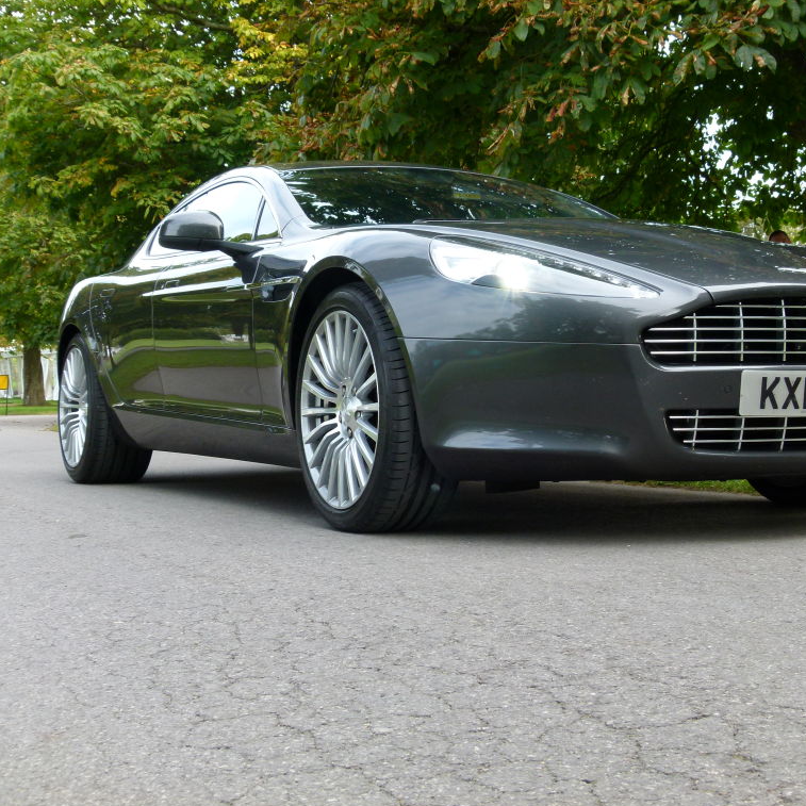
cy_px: 402
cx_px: 494
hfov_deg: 31.0
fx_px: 1449
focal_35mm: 55
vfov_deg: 31.1
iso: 100
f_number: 3.6
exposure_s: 1/100
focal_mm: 8.3
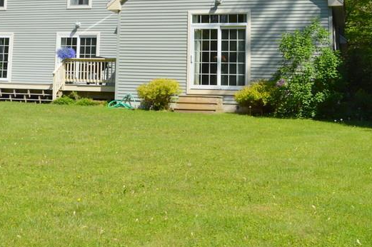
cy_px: 13
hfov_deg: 33.7
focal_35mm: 59
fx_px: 609
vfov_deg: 22.3
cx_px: 122
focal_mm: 20
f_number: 8
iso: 100
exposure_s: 1/250
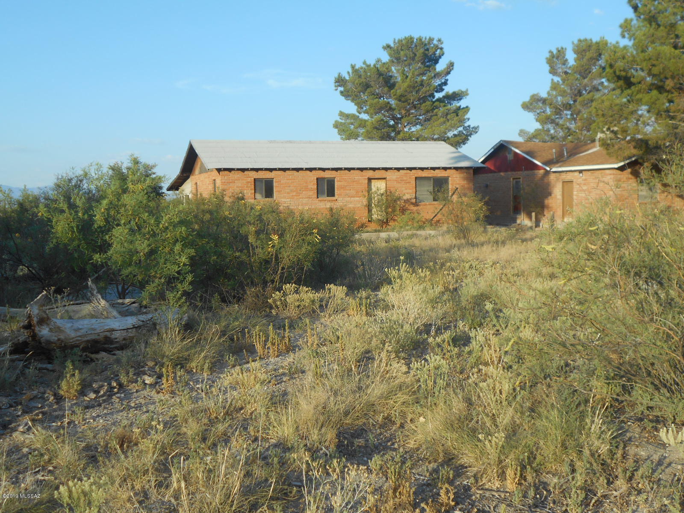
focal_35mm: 37
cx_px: 342
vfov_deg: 38.7
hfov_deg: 50.1
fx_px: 731
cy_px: 256
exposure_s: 1/400
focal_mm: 6.7
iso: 80
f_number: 3.9
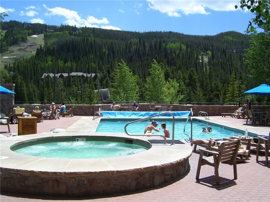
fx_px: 289
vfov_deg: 38.7
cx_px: 135
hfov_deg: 50.1
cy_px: 101
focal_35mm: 37
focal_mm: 6
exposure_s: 1/500
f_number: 4.8
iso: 80
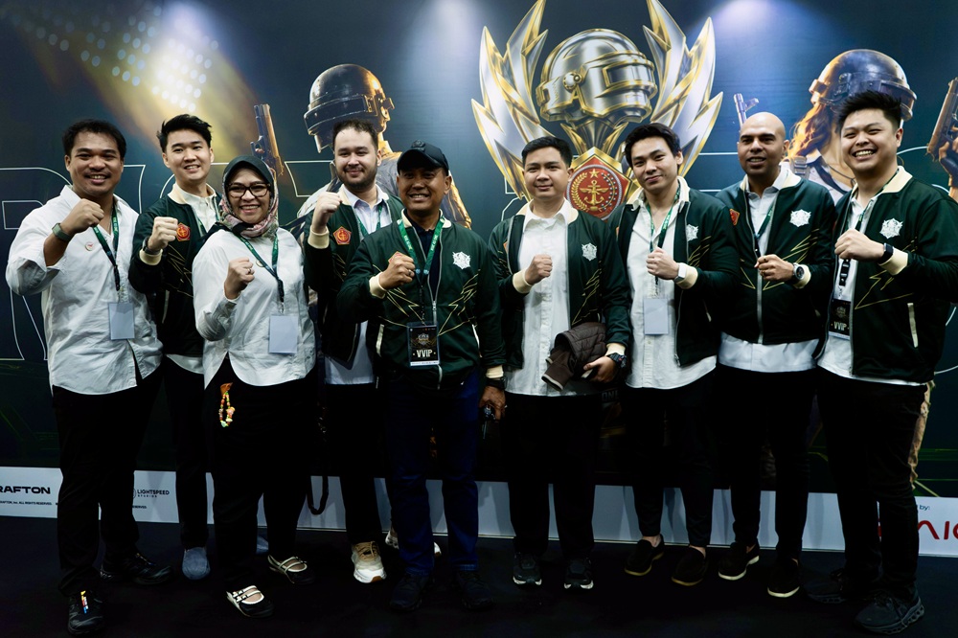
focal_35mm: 28
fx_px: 745
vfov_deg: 46.4
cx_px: 479
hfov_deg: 65.5
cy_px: 319
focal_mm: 28
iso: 4000
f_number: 4
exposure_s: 1/125
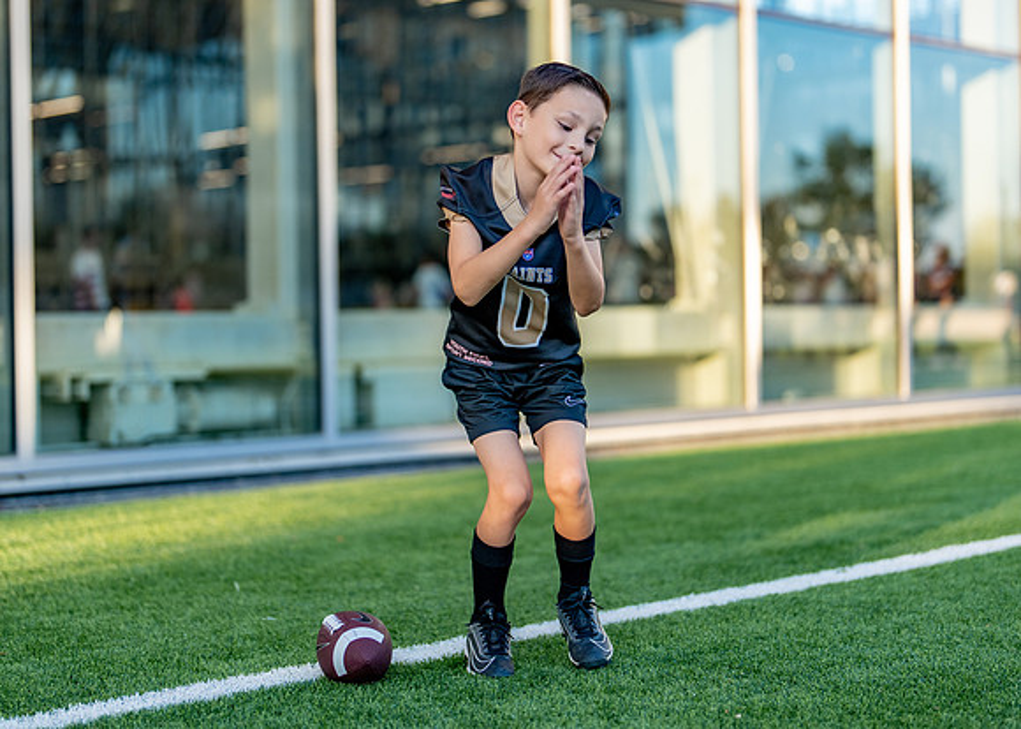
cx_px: 507
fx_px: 1905
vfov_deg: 21.6
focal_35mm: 66
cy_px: 316
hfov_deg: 30.0
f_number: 1.2
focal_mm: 50
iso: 200
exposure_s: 1/2000
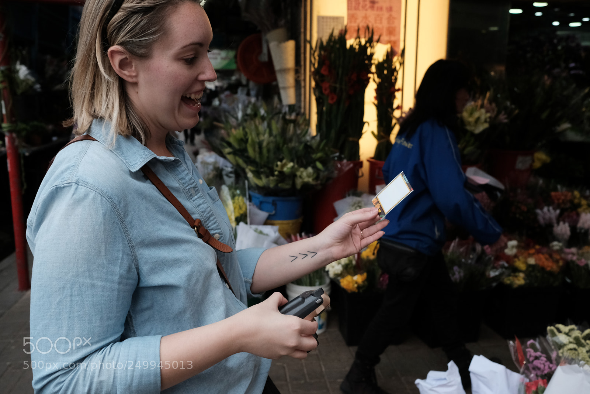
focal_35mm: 35
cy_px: 197
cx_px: 295
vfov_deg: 37.9
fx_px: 574
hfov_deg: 54.4
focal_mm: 23
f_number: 4
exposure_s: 1/2000
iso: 2000
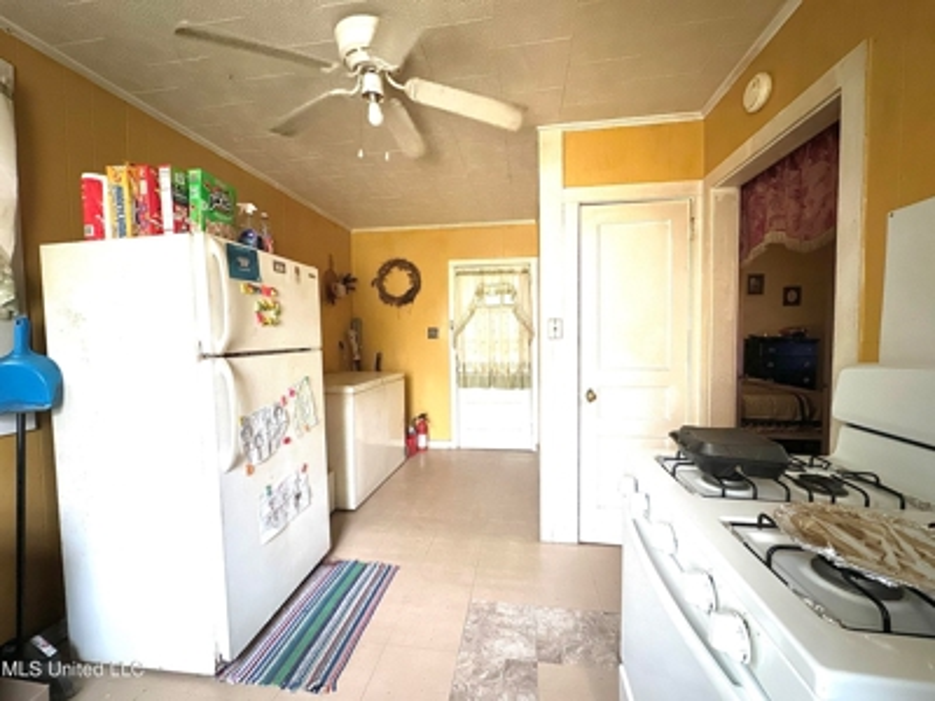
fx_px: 378
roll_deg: +0.7
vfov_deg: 85.7
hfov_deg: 102.1
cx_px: 468
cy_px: 350
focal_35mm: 14
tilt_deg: -2.5
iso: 1000
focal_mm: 2.22
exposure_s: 1/40
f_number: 2.2
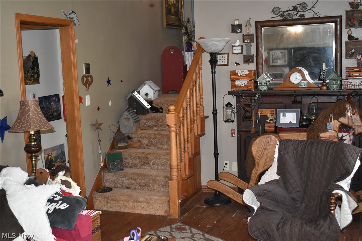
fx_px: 452
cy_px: 120
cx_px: 181
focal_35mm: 45
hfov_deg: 43.6
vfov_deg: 29.9
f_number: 4.2
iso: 2500
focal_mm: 30
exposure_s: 1/200
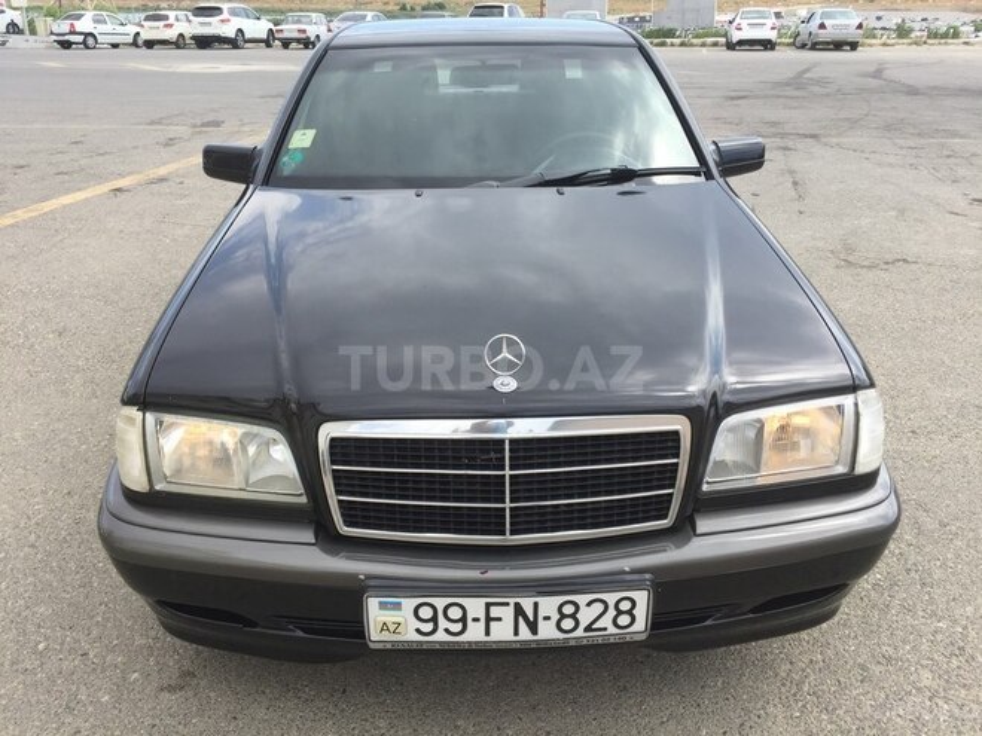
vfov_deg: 48.2
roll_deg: -0.5
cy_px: 368
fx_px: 823
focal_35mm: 29
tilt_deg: -24.3
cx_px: 491
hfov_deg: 61.7
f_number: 2.2
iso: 32
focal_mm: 4.15
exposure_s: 1/791
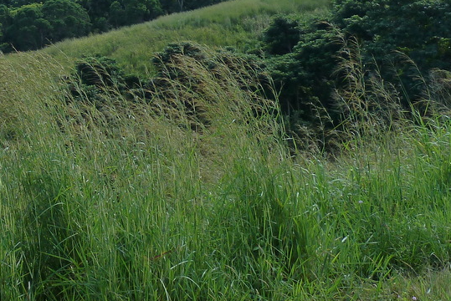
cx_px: -39
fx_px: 1015
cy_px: 6
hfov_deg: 23.6
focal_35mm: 81
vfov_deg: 16.6
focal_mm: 5.7
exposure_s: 1/320
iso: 125
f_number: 4
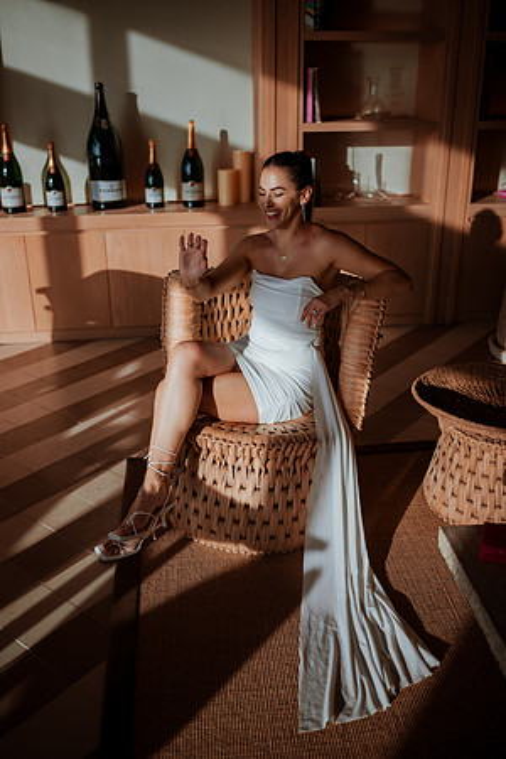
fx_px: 738
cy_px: 380
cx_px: 253
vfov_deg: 54.4
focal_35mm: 35
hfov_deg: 37.9
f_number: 1.8
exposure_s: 1/4000
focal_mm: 35
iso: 100
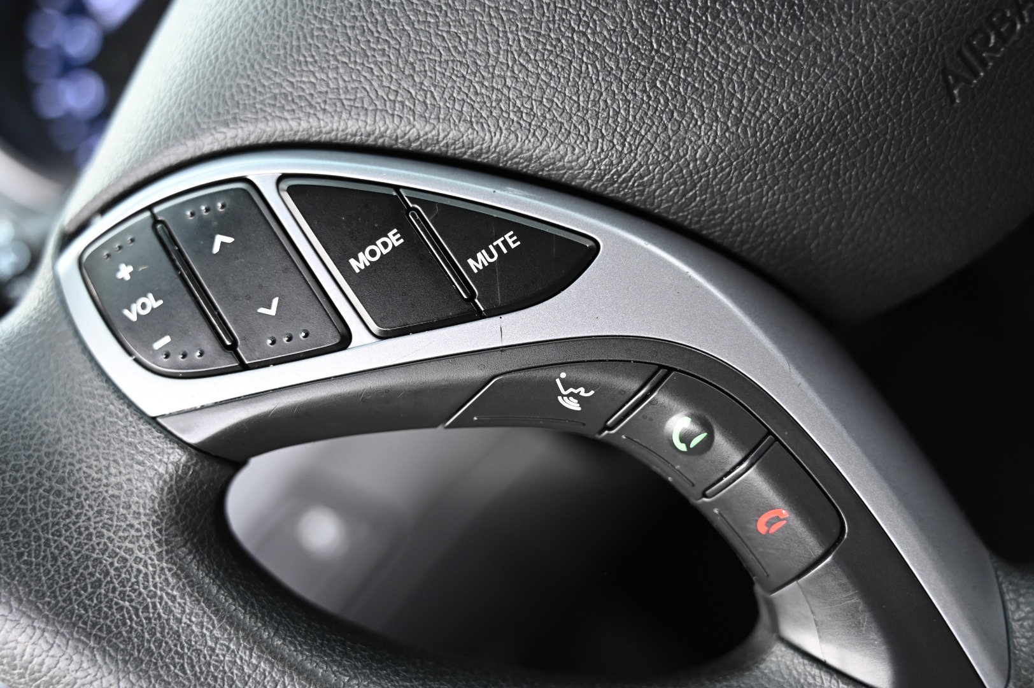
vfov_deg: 31.1
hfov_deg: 45.5
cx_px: 517
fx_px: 1234
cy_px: 344
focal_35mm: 43
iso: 1000
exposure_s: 1/125
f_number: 4
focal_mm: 43
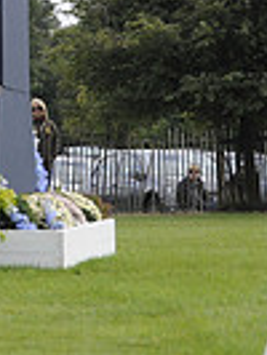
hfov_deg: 3.6
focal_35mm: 410
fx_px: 4210
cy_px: -109
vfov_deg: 4.8
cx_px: -368
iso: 1600
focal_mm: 98
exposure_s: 1/3200
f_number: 4
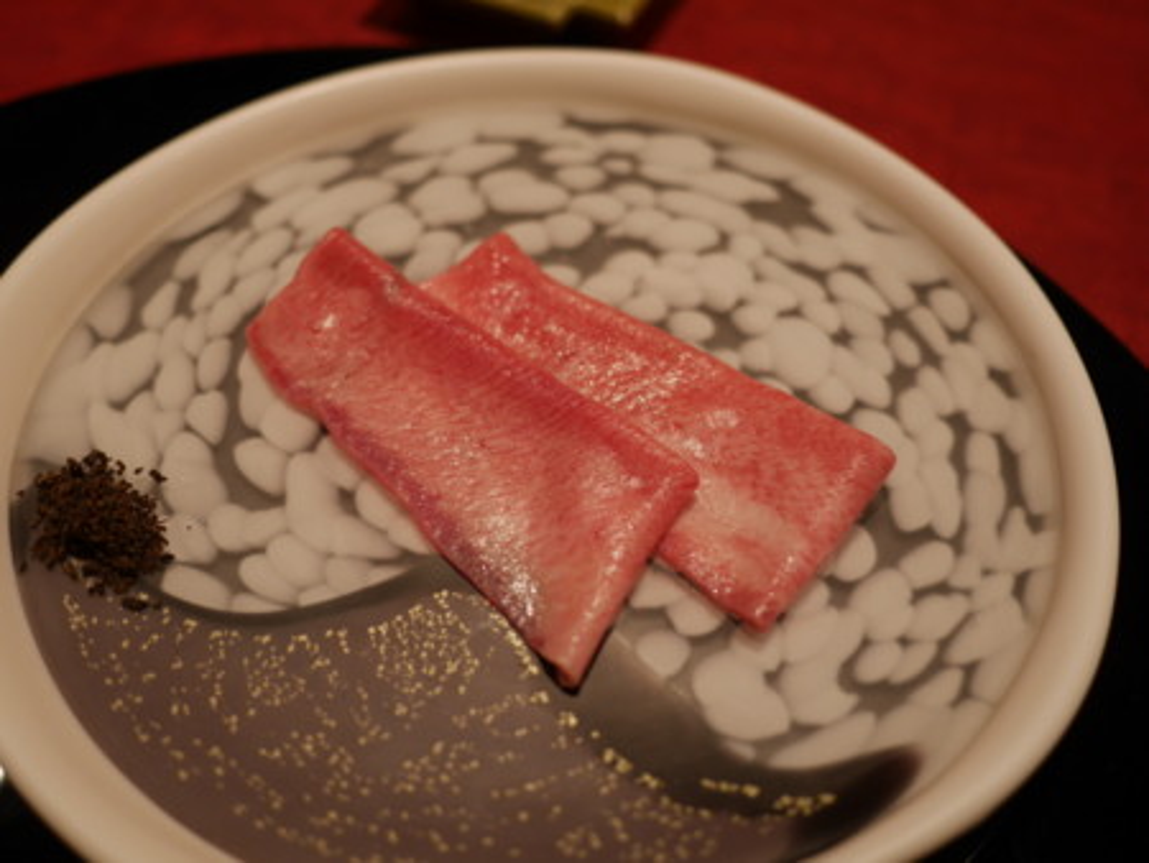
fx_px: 1328
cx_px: 574
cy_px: 432
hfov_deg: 46.8
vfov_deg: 36.0
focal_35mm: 40
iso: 200
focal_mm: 20
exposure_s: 1/80
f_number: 1.7
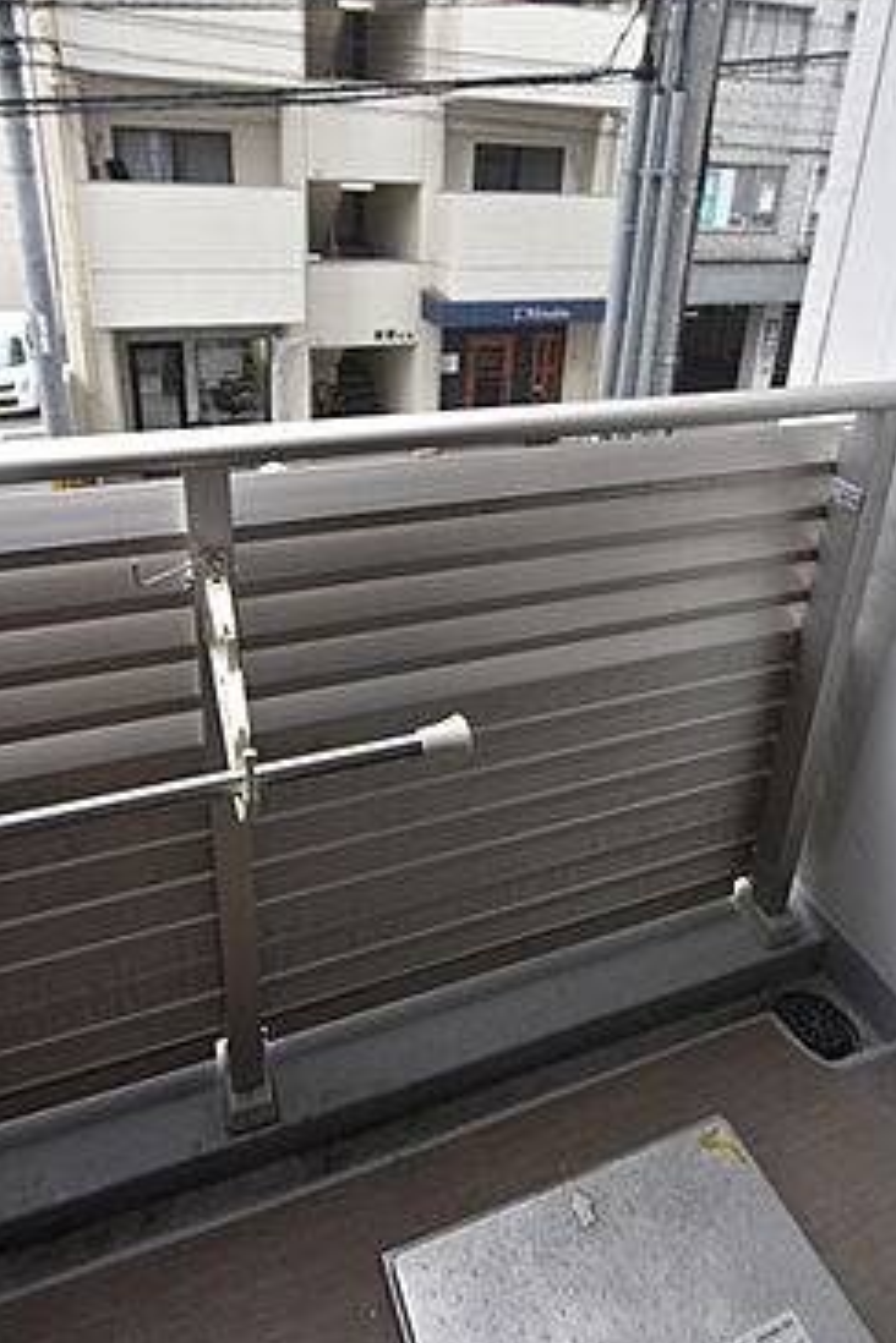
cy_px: 477
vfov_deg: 77.6
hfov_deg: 57.9
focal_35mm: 22
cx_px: 404
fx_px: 808
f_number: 5
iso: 400
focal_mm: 11
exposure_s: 1/250
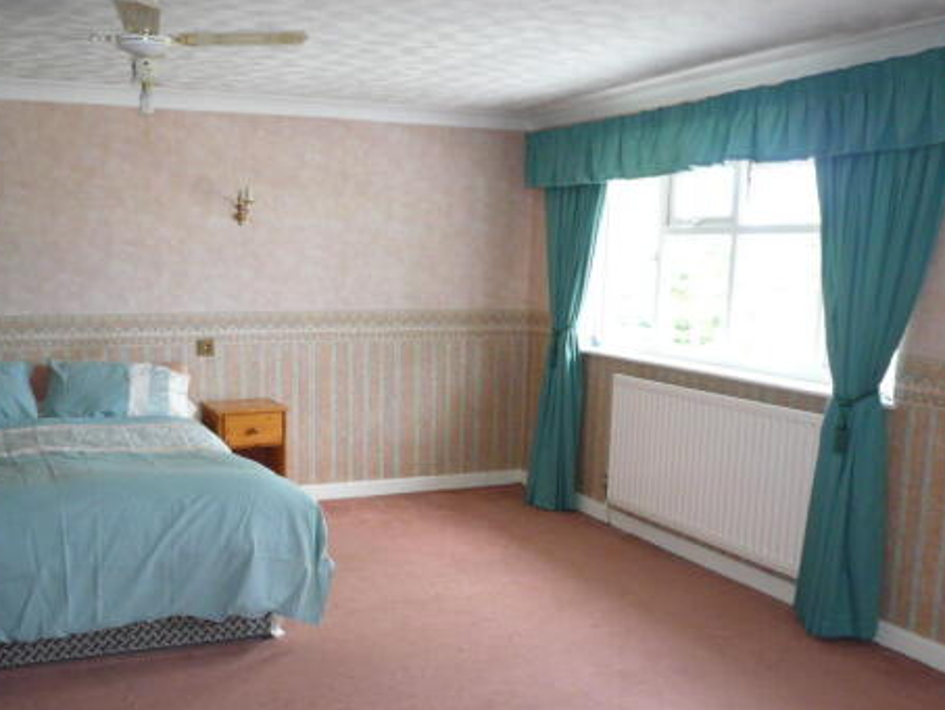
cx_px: 412
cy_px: 433
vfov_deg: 39.5
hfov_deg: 51.2
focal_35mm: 36
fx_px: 983
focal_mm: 4.6
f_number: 2.8
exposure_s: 1/30
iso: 160
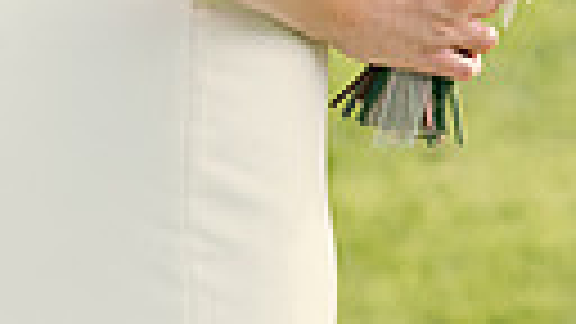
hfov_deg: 5.2
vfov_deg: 2.9
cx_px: 135
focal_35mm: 412
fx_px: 6293
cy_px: -558
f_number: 3.5
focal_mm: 112
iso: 125
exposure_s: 1/320
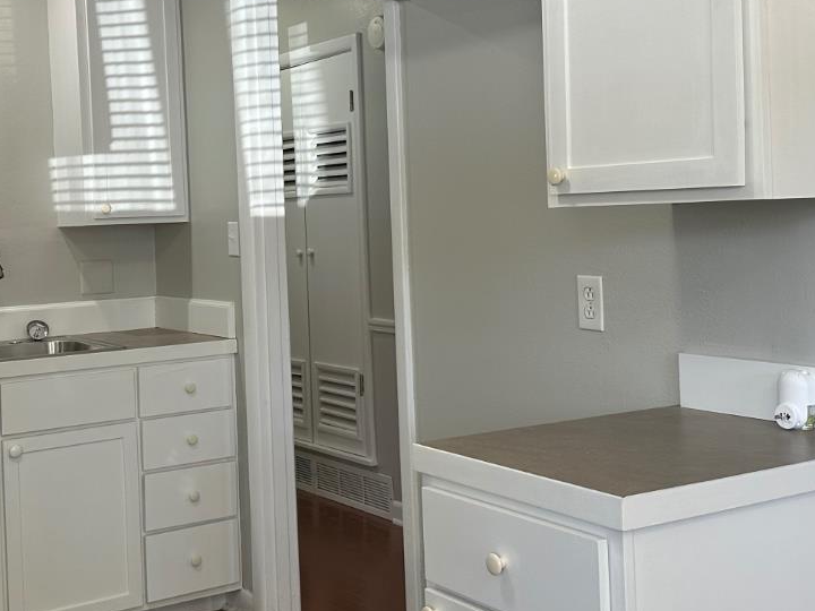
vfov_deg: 29.0
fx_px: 1177
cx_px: 299
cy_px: 239
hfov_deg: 37.9
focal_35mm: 50
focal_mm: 6.86
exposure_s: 1/120
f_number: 1.78
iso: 125
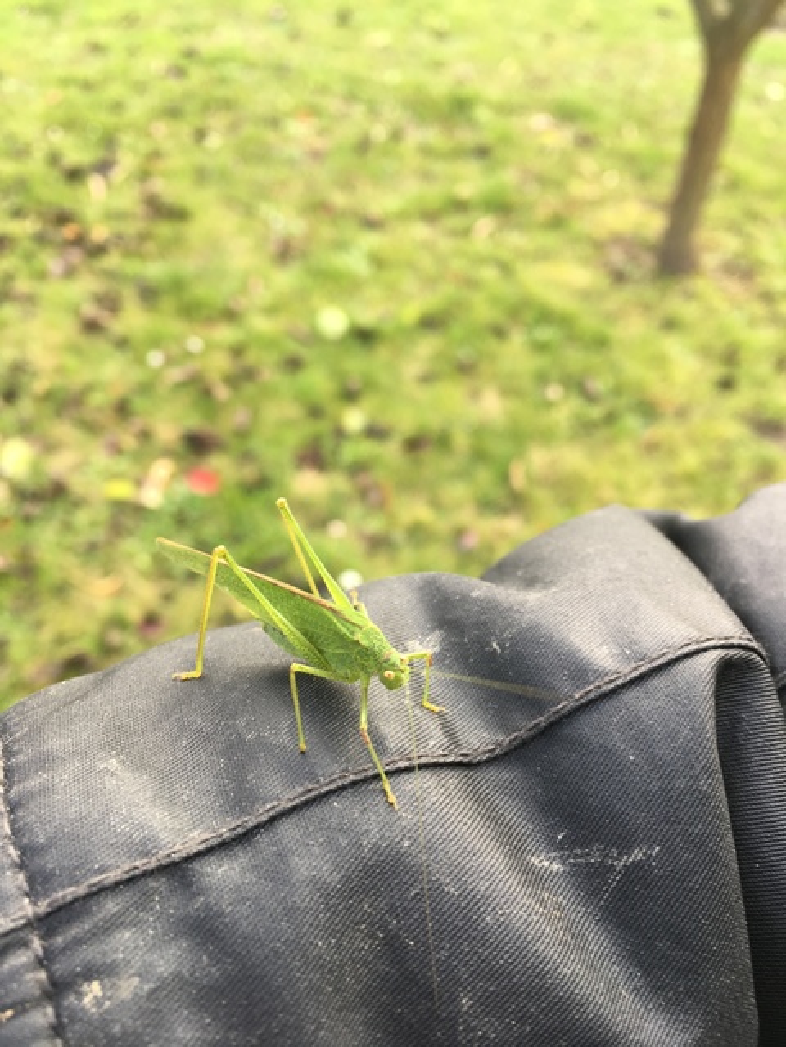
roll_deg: -5.5
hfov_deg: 48.2
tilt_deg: -43.3
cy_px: 524
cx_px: 393
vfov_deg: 61.7
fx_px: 878
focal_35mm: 29
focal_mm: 4.15
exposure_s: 1/50
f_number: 2.2
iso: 25
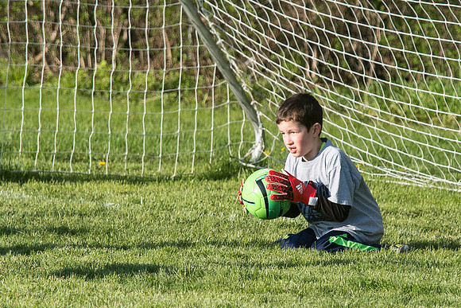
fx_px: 6652
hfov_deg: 4.0
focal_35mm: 519
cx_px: 213
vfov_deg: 2.6
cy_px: 209
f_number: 7.1
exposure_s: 1/2000
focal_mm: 240
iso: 1000
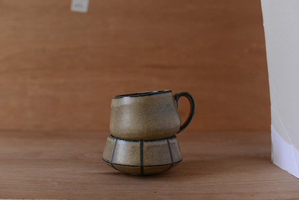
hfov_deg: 39.6
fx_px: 415
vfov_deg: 27.0
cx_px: 150
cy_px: 100
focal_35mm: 50
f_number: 3.5
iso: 500
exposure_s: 1/100
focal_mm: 50
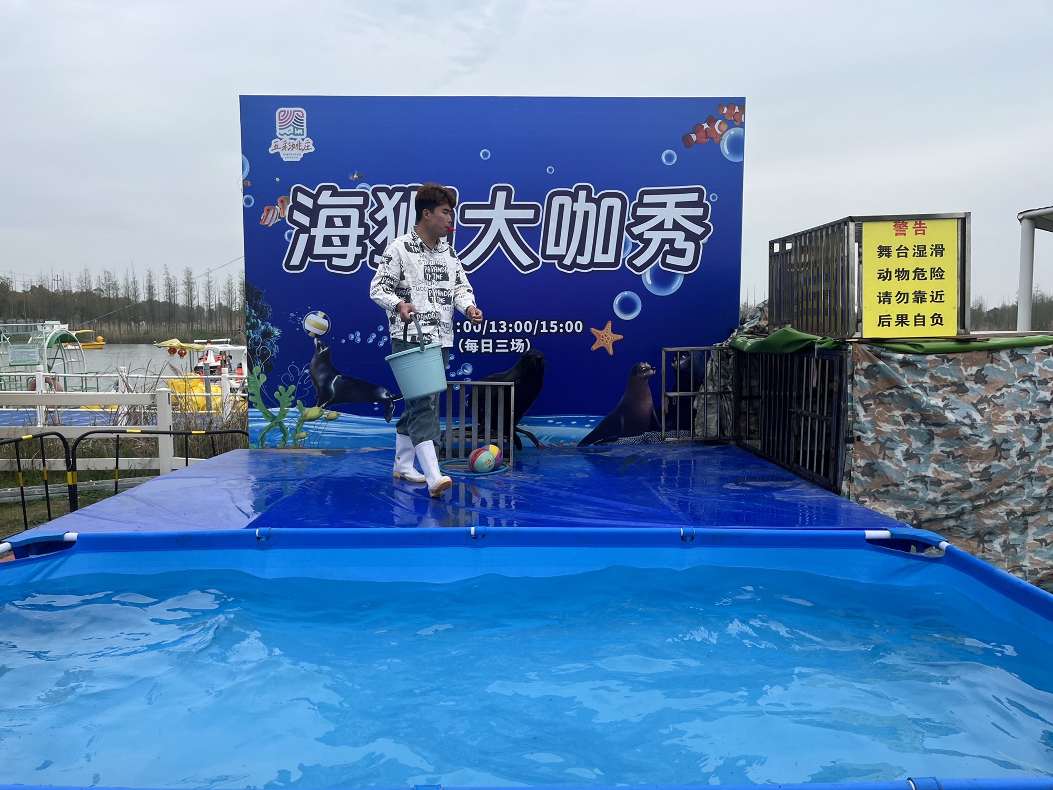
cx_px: 526
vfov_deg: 53.1
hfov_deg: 67.3
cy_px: 395
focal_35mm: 26
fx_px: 791
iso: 50
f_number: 1.6
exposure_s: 1/3745
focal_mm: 5.1
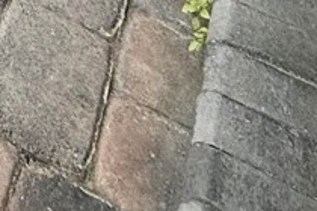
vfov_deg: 7.6
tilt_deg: -14.0
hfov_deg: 14.1
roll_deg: +4.0
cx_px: -391
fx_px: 977
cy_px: -677
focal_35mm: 111
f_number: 2.2
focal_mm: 2.22
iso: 50
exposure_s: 1/514
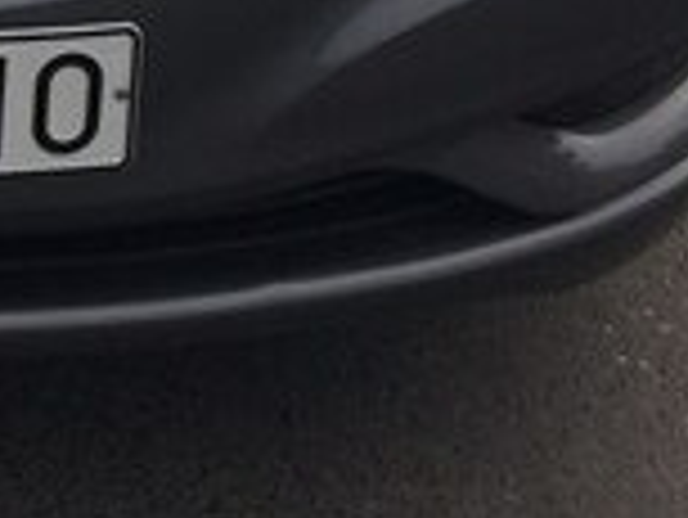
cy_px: -583
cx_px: -436
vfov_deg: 10.7
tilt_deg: -20.4
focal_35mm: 125
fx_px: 2486
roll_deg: -1.2
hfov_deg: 14.4
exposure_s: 1/423
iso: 32
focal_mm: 4.15
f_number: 2.2
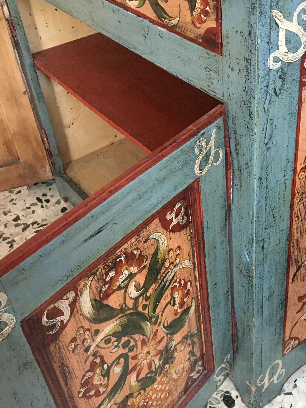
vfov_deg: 43.8
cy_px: 197
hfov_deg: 33.4
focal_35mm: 43
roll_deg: +6.1
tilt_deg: -40.4
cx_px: 194
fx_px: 507
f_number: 2.2
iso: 125
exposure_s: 1/8
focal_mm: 4.15
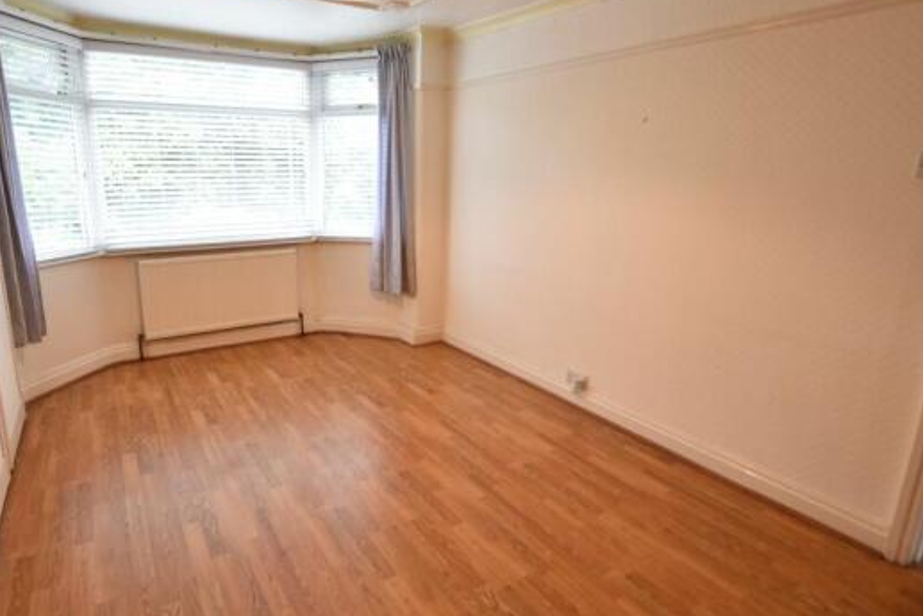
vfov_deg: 64.5
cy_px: 281
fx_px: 487
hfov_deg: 86.3
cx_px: 395
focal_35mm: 19
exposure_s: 1/15
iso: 100
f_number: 3.5
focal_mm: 10
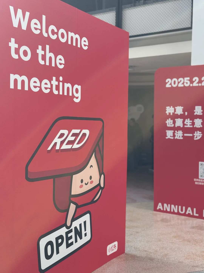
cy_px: 136
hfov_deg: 30.3
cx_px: 102
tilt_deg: -1.1
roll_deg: -2.3
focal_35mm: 48
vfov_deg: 39.7
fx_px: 377
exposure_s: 1/228
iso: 80
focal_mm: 6.76
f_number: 1.78
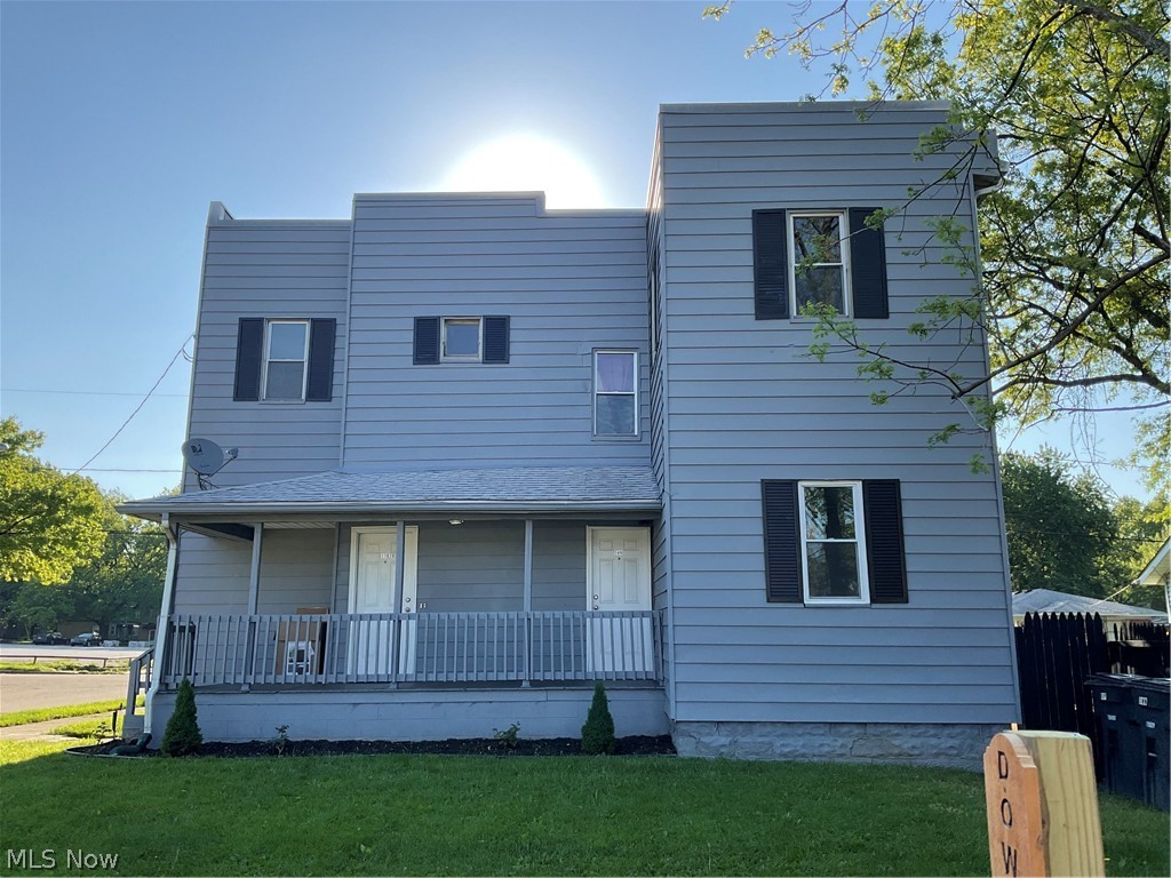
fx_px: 981
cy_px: 439
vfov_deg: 48.2
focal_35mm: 29
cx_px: 586
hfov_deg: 61.7
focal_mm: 3
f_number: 1.8
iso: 16
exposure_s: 1/804
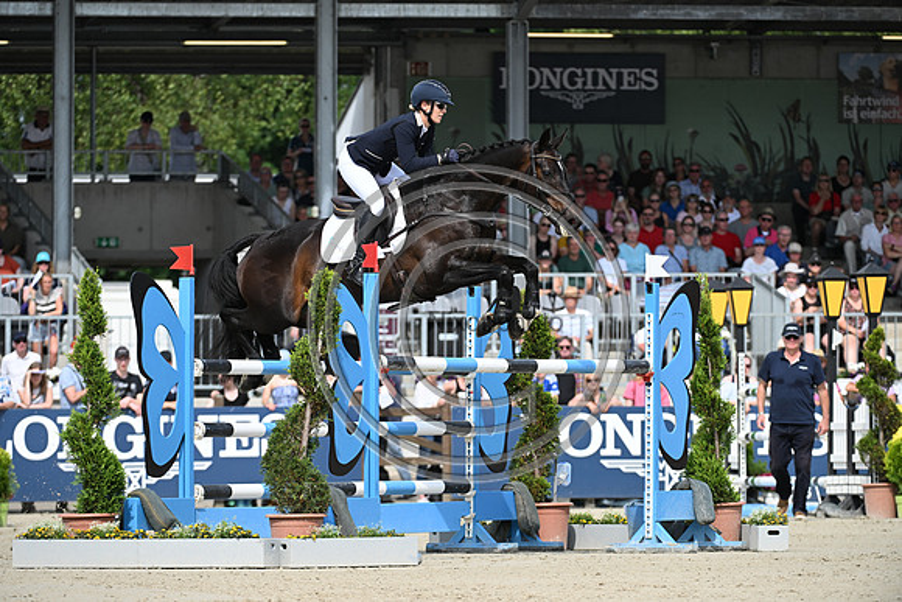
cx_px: 451
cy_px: 301
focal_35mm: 260
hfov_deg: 7.9
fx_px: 6516
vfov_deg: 5.3
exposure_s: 1/1250
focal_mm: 260
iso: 280
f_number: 5.6
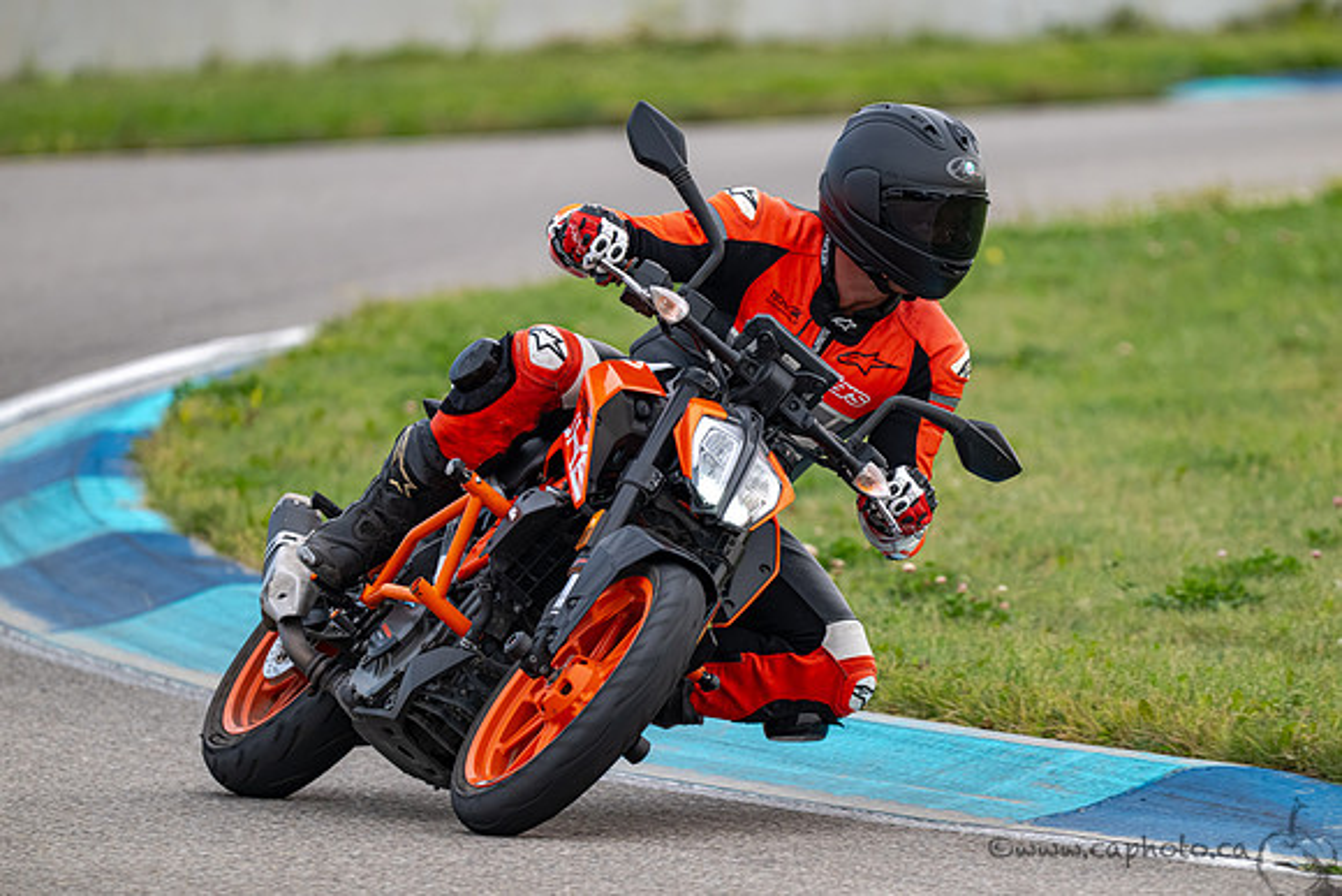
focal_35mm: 600
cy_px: 448
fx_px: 22371
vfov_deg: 2.3
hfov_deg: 3.4
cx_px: 671
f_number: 6.3
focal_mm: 600
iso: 900
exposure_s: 1/1250
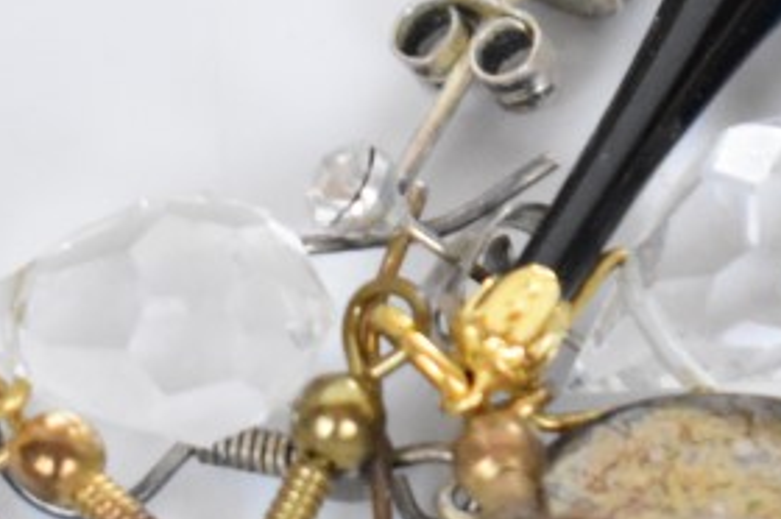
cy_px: 28
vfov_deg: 2.9
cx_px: 1046
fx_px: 10356
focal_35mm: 478
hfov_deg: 4.3
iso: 3200
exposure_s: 1/125
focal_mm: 55
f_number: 5.6
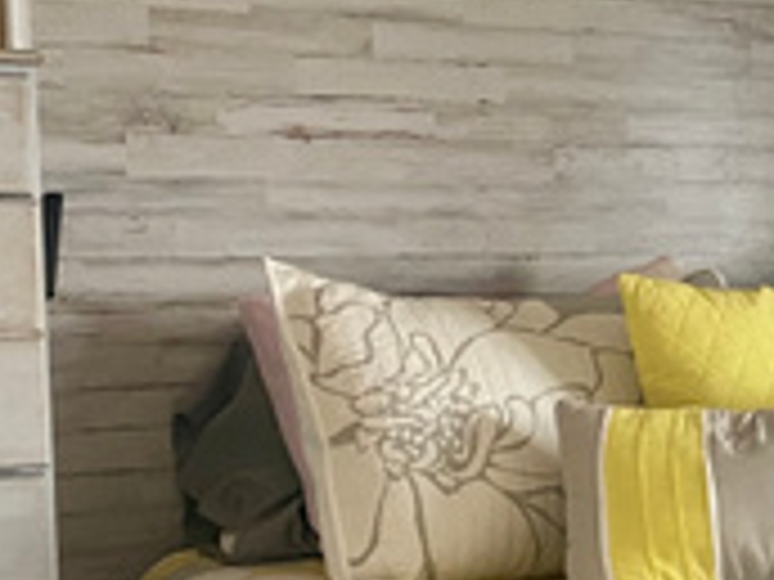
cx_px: 972
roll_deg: +0.9
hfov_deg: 18.9
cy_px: 450
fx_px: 2169
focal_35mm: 97
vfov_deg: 15.2
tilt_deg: -4.3
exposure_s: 1/60
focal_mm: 4.25
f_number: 1.8
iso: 250
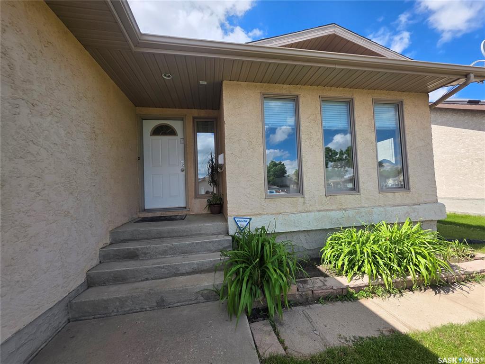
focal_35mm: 13
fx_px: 182
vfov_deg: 89.9
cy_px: 182
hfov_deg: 106.2
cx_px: 242
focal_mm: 2.2
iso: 40
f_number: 1.9
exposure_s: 1/1422
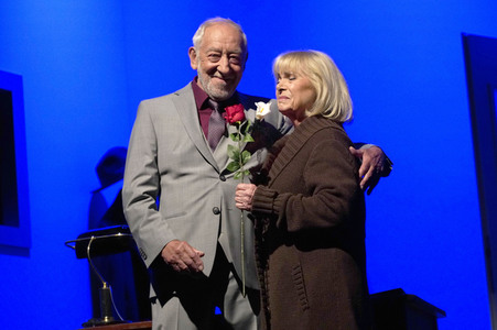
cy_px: 165
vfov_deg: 11.1
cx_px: 248
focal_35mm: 123
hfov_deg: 16.7
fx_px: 1697
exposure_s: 1/200
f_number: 5.6
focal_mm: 123
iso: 3200
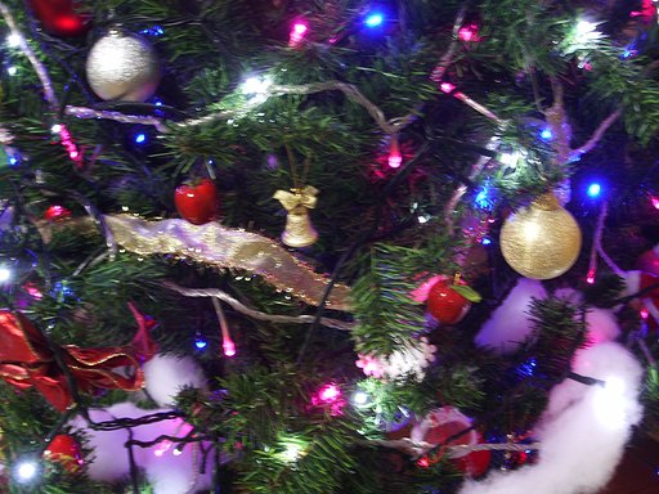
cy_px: 247
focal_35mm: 62
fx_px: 1180
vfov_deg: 23.7
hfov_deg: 31.2
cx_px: 330
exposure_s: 1/4
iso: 100
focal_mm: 10.2
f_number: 3.5
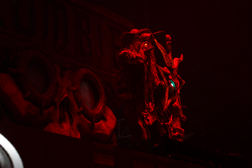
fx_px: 735
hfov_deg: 19.5
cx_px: 126
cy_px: 84
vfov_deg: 13.0
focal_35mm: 105
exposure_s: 1/125
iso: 1000
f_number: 4
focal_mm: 105
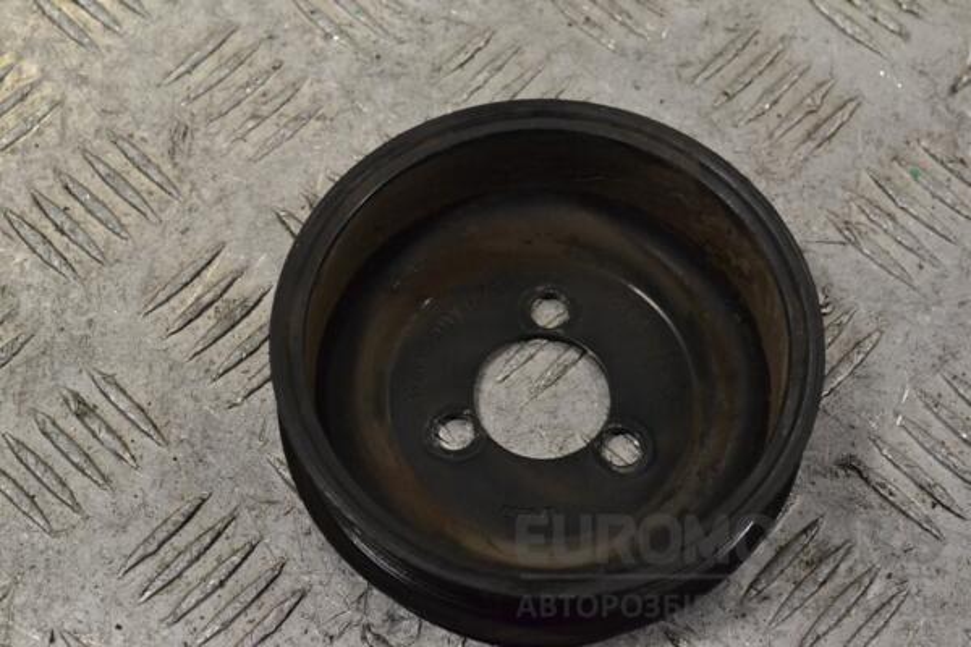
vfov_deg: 18.9
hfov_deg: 28.1
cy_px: 324
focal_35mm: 72
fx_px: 1942
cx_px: 486
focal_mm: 48
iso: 3200
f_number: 10
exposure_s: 1/400
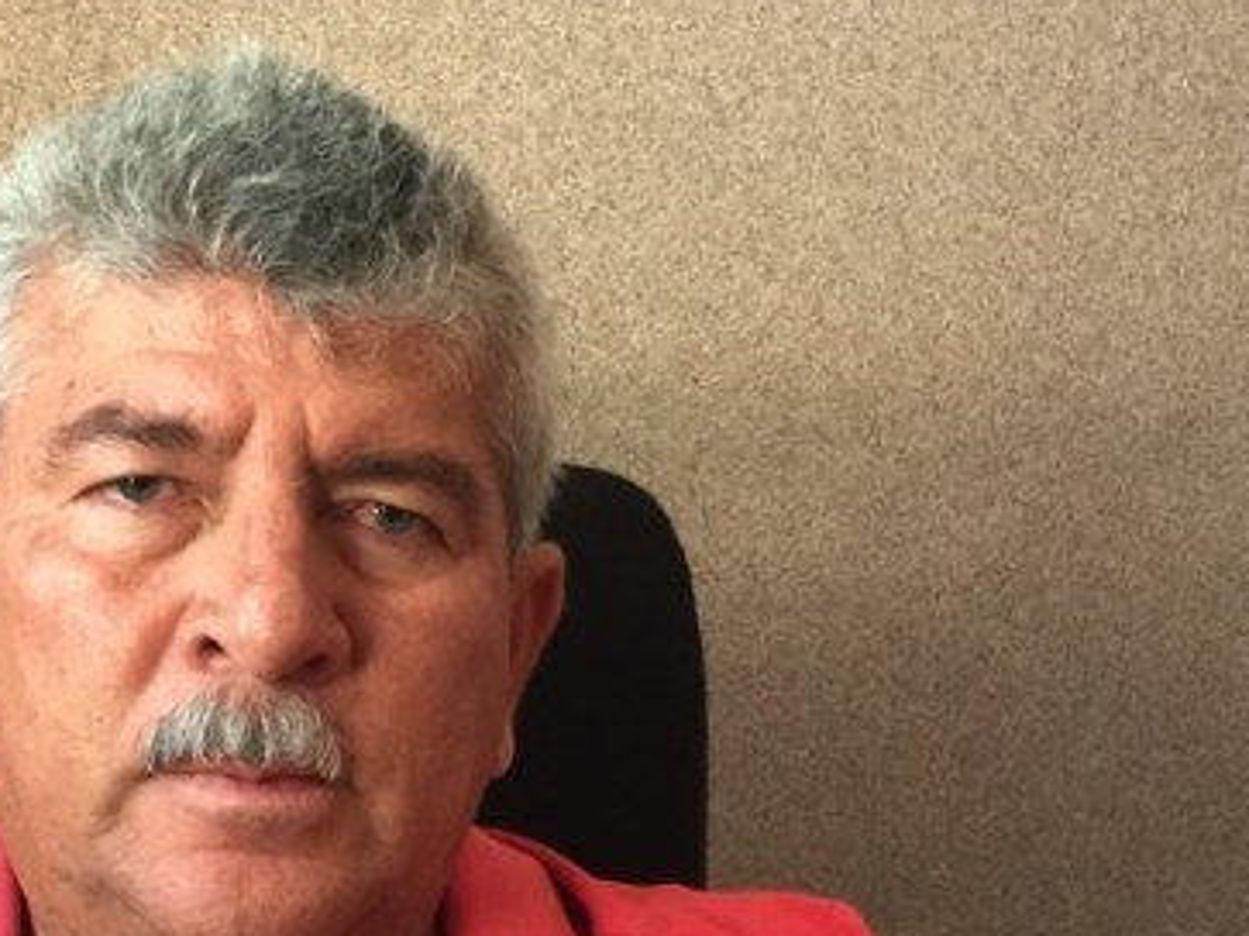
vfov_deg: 19.5
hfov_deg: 27.0
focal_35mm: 72
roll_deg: -0.4
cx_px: 509
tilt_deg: -15.7
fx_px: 2597
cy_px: 1062
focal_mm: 4.15
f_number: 2.2
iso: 100
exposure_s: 1/8
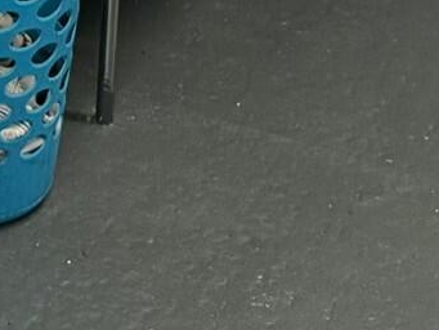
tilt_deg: -9.9
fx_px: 1827
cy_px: -598
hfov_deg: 12.0
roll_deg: +1.7
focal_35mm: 144
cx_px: -487
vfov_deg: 8.8
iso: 200
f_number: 1.78
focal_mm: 6.86
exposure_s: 1/60
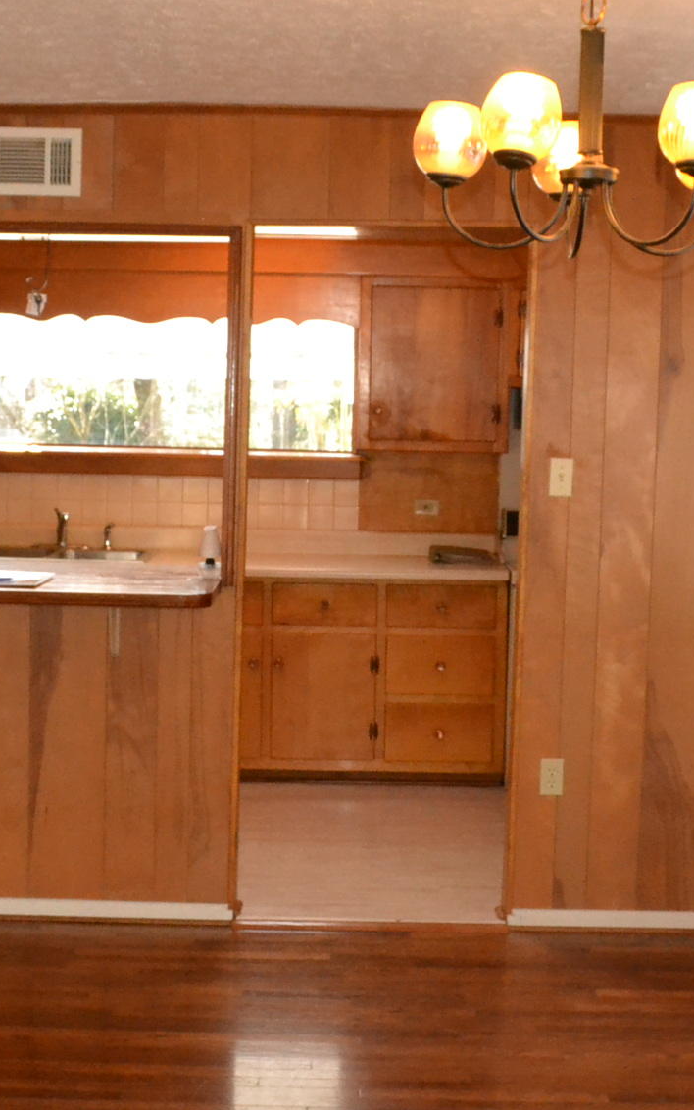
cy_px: 531
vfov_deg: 36.3
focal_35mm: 56
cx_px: 330
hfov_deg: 23.2
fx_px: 1694
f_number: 8
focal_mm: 18
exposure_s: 1/200
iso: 3200
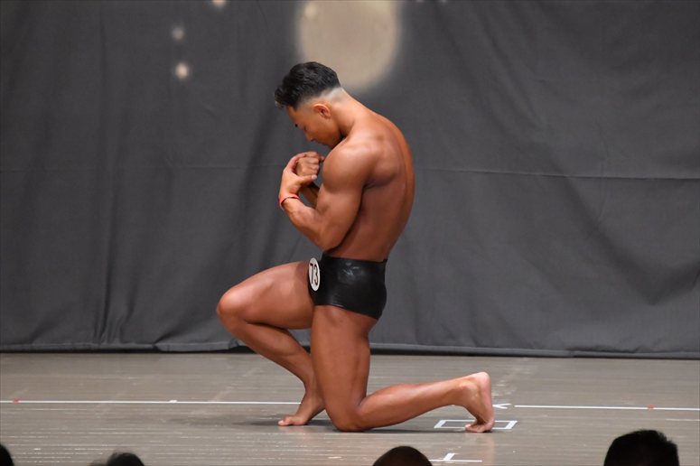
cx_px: 350
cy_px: 233
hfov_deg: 6.9
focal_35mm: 300
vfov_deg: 4.6
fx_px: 5831
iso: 8000
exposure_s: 1/400
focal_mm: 200
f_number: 5.6
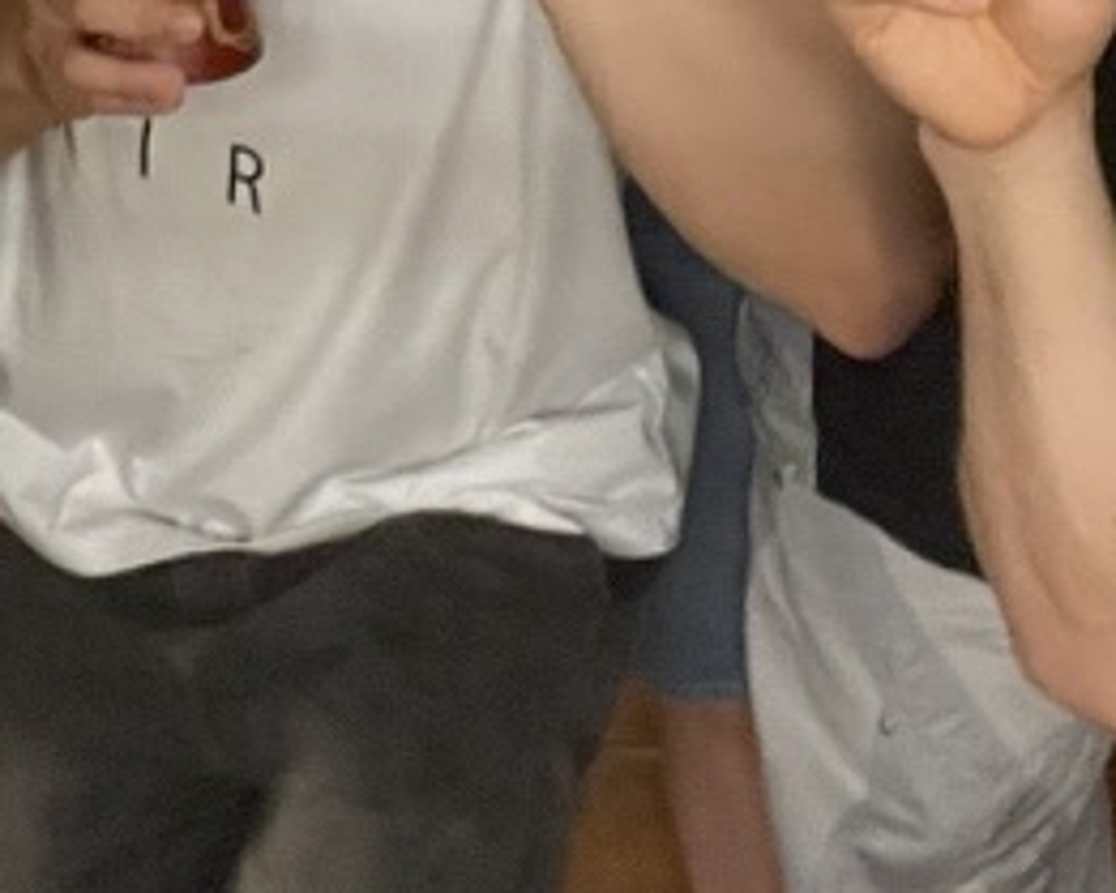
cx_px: 56
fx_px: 2908
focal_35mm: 88
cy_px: -624
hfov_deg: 21.1
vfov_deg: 15.4
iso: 500
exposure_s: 1/30
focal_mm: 2.71
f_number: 2.2
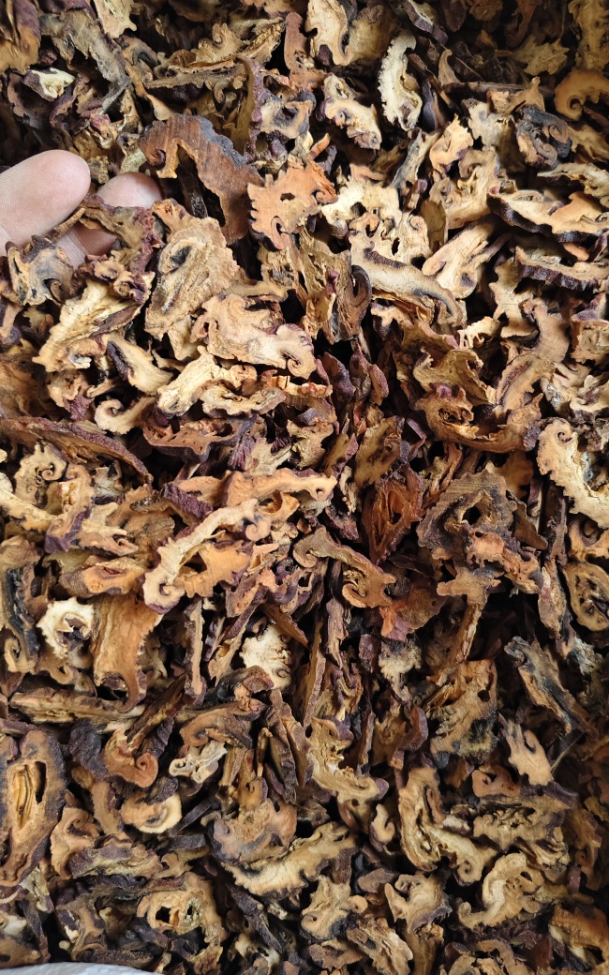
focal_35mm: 25
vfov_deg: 72.5
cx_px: 345
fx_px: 664
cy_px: 486
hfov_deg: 49.1
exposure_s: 1/510
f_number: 1.88
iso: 2407
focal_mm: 5.56
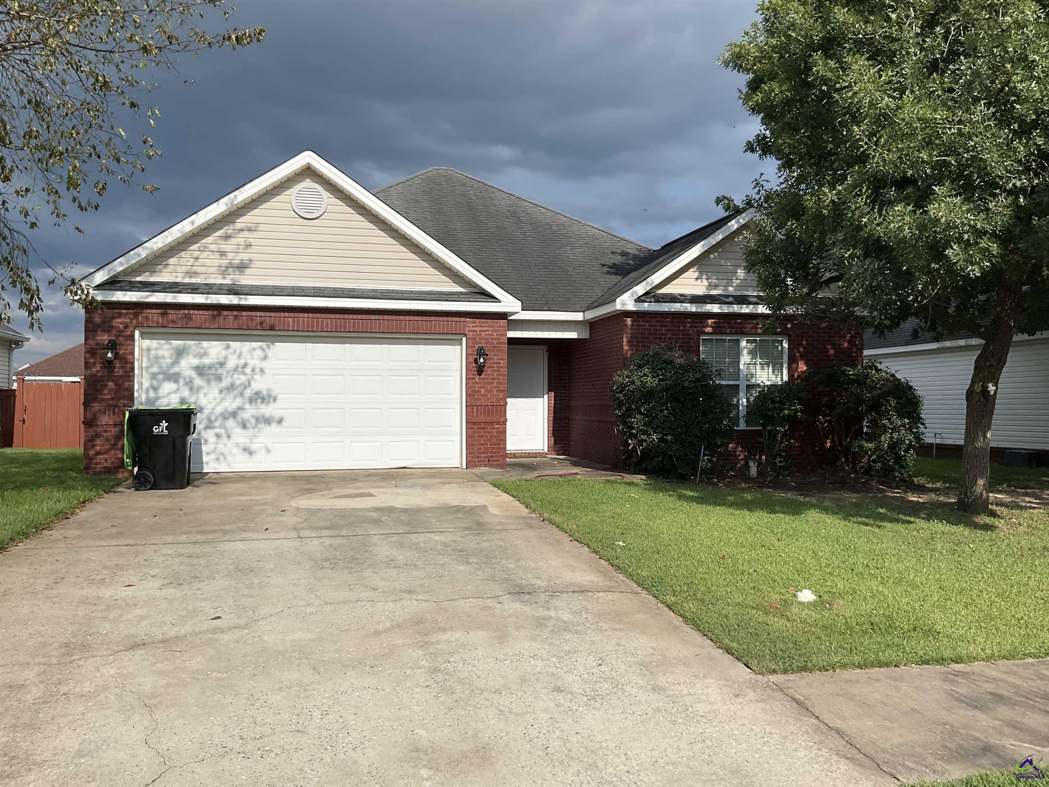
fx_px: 879
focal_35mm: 29
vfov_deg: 48.2
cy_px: 394
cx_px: 524
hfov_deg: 61.7
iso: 25
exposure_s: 1/3322
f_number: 1.8
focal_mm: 3
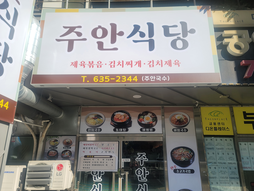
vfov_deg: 54.9
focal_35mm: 25
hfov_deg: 69.4
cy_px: 96
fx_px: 183
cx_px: 127
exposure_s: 1/724
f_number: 1.8
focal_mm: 7
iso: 20
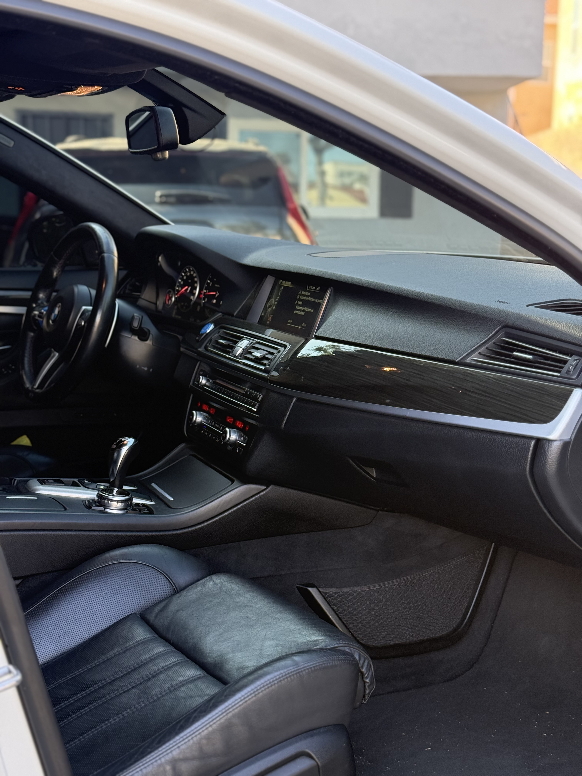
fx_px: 1076
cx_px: 291
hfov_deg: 30.3
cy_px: 388
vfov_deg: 39.7
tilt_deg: -7.3
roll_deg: -2.1
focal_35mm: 48
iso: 160
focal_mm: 6.76
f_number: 1.78
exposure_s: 1/227
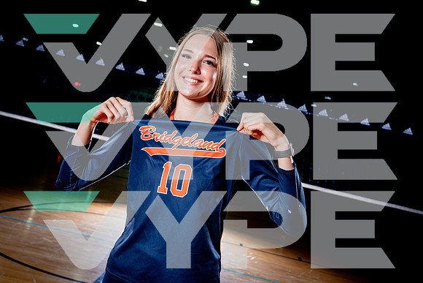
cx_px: 212
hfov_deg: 44.9
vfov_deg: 30.9
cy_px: 142
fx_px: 511
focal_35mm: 44
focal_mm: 41
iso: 400
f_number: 6.3
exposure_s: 1/250
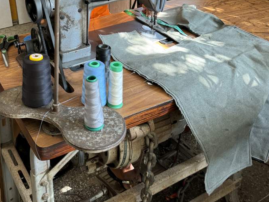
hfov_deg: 43.1
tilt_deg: -24.2
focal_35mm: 43
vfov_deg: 32.3
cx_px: 85
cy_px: 29
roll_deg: +1.4
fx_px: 334
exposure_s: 1/50
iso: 160
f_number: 1.78
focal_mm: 6.86
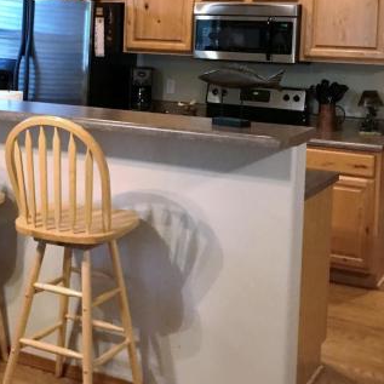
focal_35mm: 60
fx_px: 753
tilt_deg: -3.7
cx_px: 151
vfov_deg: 28.2
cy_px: 93
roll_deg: -0.1
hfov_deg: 28.5
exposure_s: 1/10
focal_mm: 3.99
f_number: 1.8
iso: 100
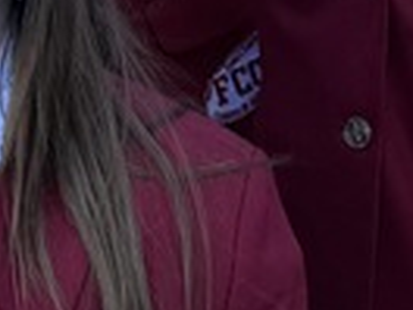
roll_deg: +0.0
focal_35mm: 186
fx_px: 2219
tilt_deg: -5.1
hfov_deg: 10.0
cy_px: -523
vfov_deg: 7.3
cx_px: -360
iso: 80
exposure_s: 1/1770
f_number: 1.78
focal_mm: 6.76
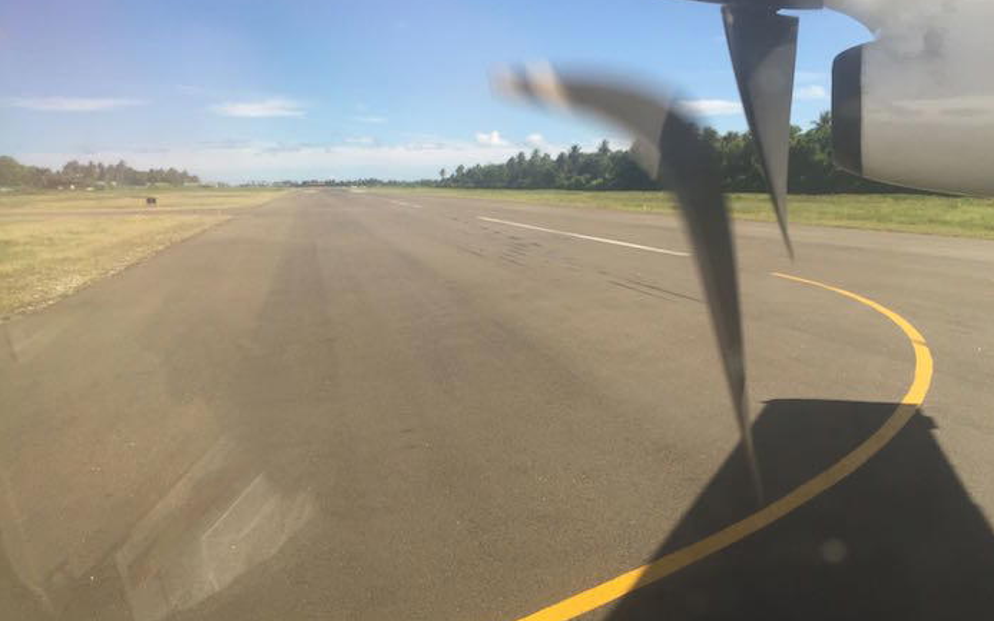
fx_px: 840
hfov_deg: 61.2
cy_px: 277
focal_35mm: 31
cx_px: 500
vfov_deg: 40.6
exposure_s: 1/942
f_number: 2.2
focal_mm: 4.15
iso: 32
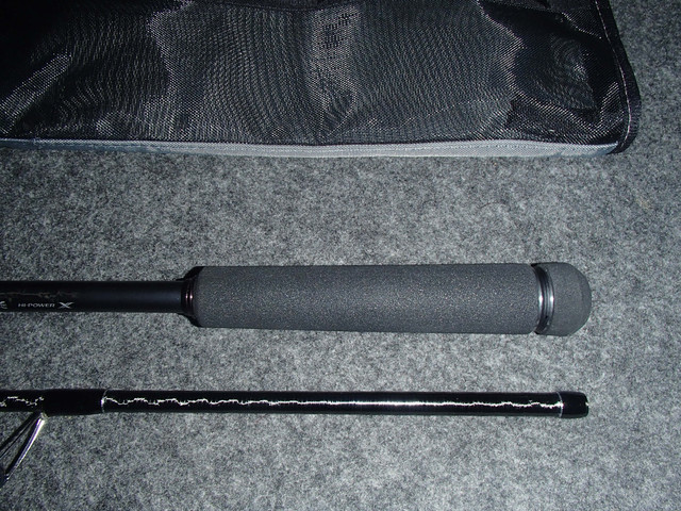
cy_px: 256
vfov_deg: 49.7
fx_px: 551
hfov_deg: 63.4
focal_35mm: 28
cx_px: 340
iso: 200
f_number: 11
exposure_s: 1/30
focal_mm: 5
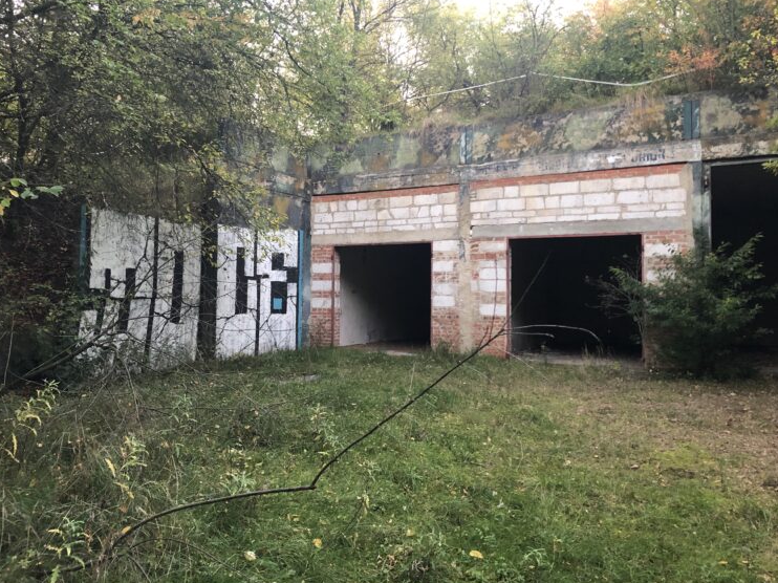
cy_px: 285
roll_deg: +0.2
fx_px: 652
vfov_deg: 48.2
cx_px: 380
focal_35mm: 29
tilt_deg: +2.0
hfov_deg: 61.7
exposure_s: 1/15
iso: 80
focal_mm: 3.99
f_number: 1.8
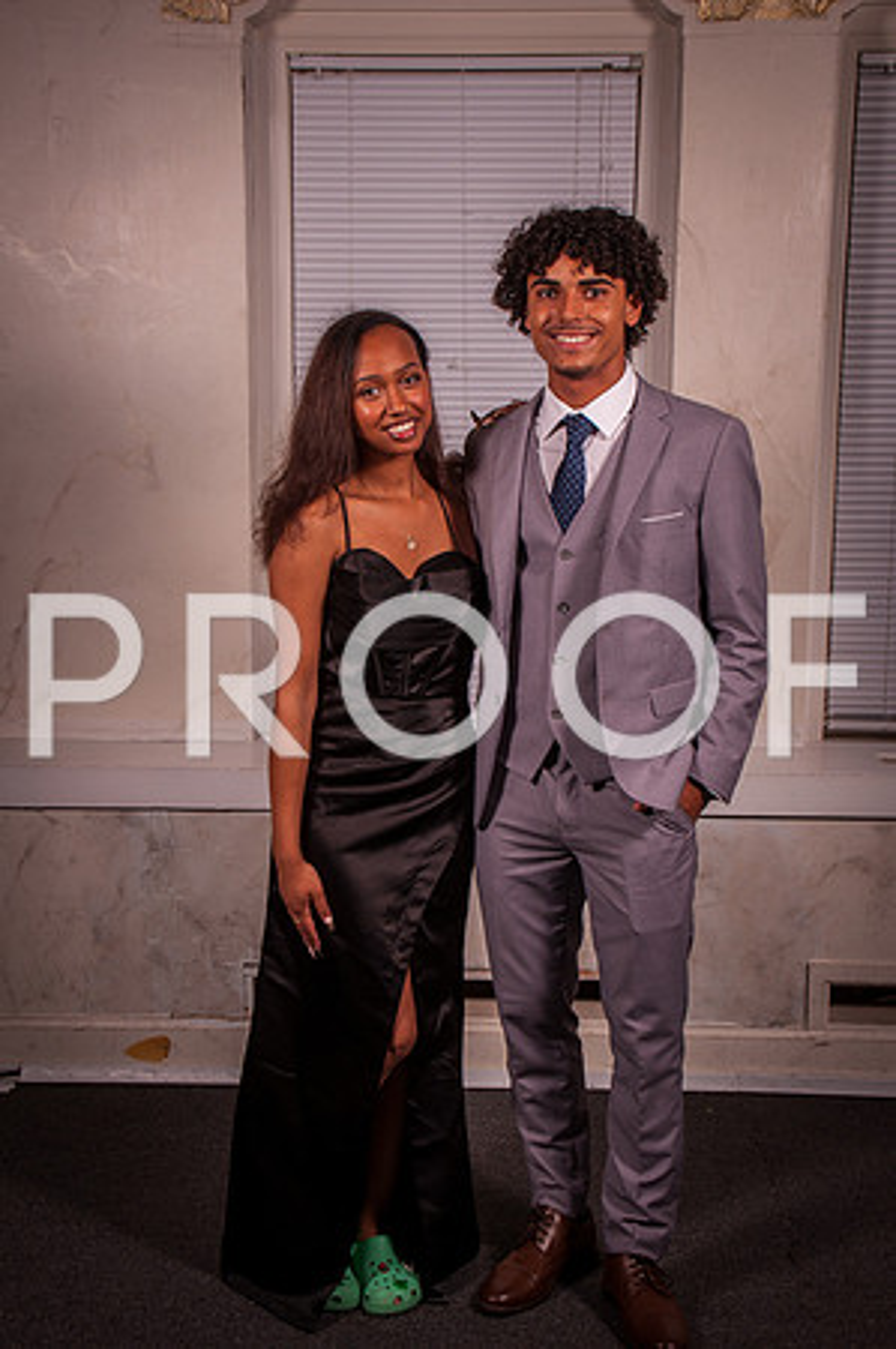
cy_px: 674
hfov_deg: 23.7
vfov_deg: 35.1
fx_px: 2133
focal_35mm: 57
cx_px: 448
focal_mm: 38
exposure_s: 1/125
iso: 200
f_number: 14
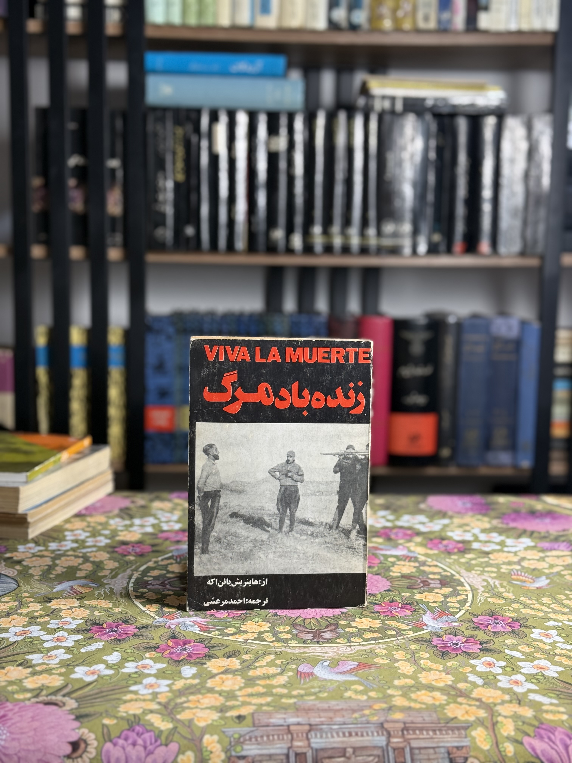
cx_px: 286
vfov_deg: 39.7
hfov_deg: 30.3
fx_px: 1058
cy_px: 382
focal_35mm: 48
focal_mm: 6.76
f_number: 1.78
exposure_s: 1/100
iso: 125
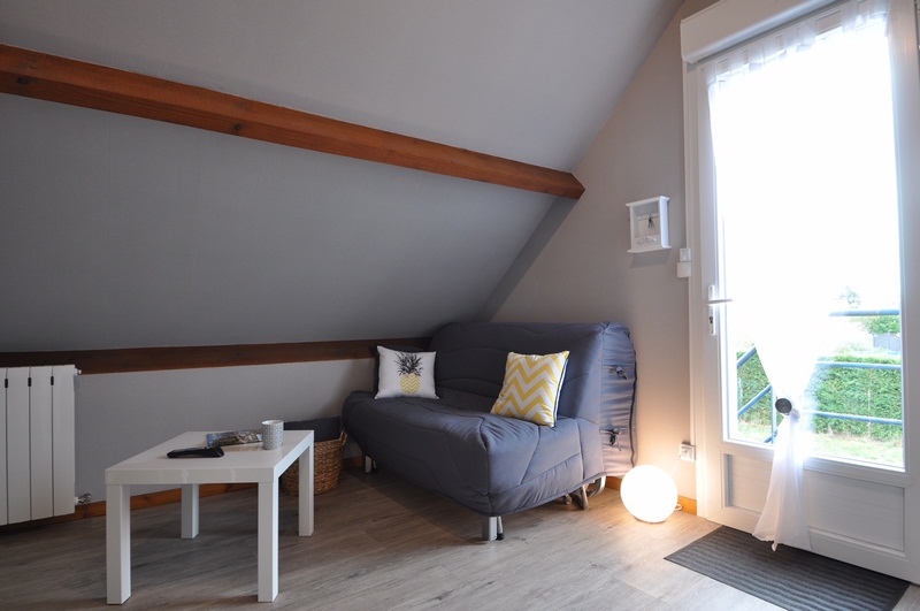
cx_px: 460
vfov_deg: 67.2
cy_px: 306
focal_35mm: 18
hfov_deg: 90.1
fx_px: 459
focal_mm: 12
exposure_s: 1/8
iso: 200
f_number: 8
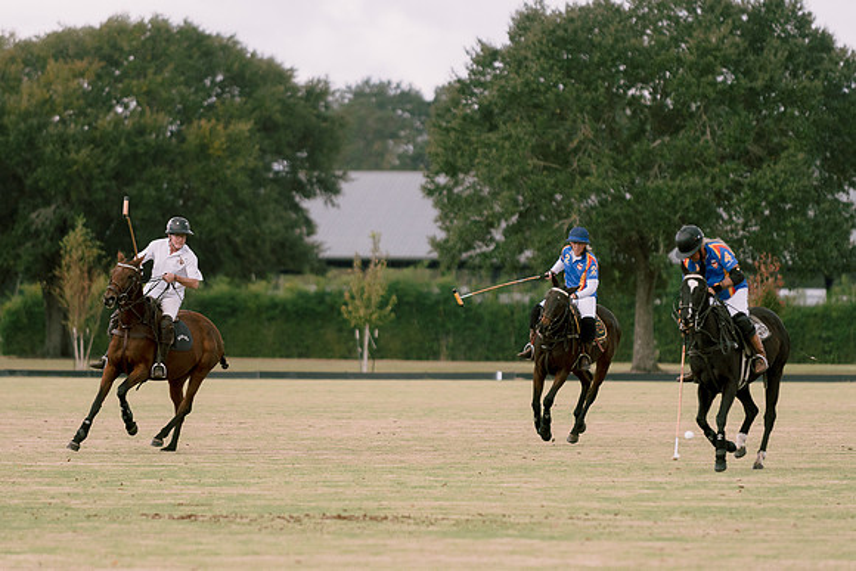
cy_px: 308
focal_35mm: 207
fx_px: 4924
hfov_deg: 9.9
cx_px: 408
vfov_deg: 6.6
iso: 200
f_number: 2.8
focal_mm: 150
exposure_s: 1/4000
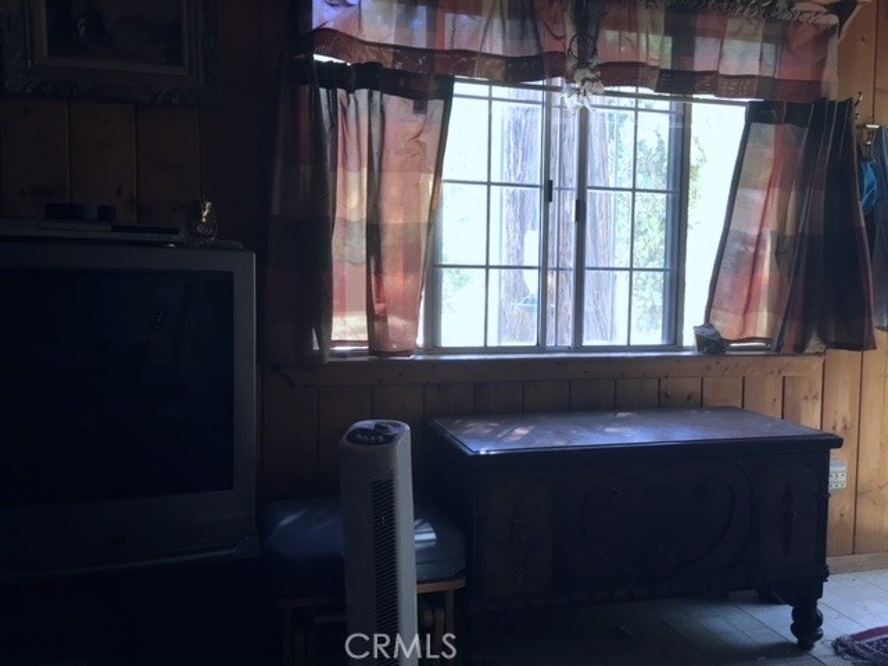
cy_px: 333
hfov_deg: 61.7
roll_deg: -1.1
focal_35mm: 29
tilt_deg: -2.9
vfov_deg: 48.2
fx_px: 744
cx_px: 444
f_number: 2.2
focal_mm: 4.15
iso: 25
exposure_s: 1/15
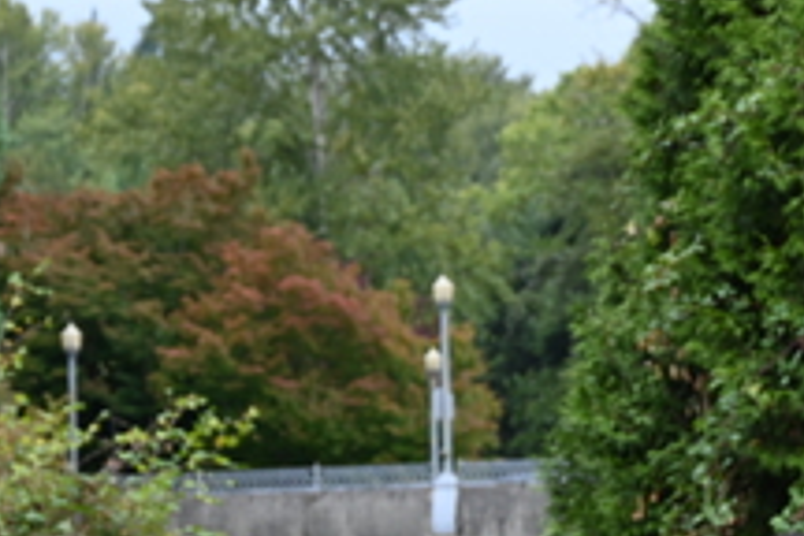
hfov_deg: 7.7
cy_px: 653
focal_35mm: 265
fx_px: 5918
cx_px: 756
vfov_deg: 5.2
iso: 250
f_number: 6.3
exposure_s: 1/250
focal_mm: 104
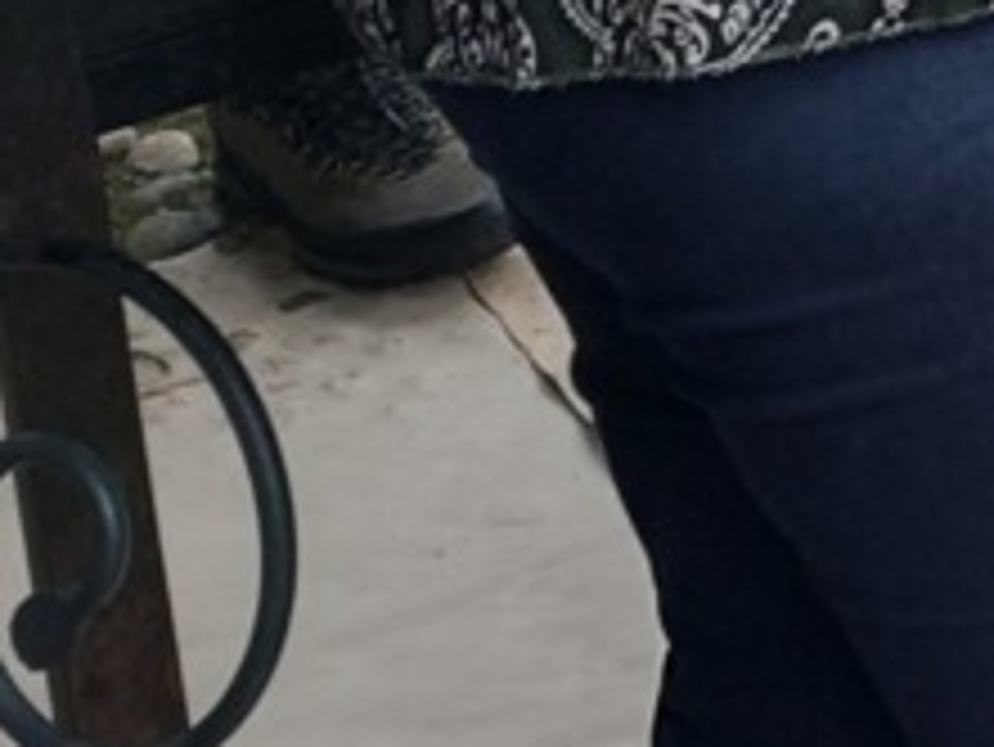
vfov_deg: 9.6
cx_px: 2586
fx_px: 3994
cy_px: -958
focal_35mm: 139
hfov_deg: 11.2
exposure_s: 1/50
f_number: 1.8
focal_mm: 5.23
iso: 32
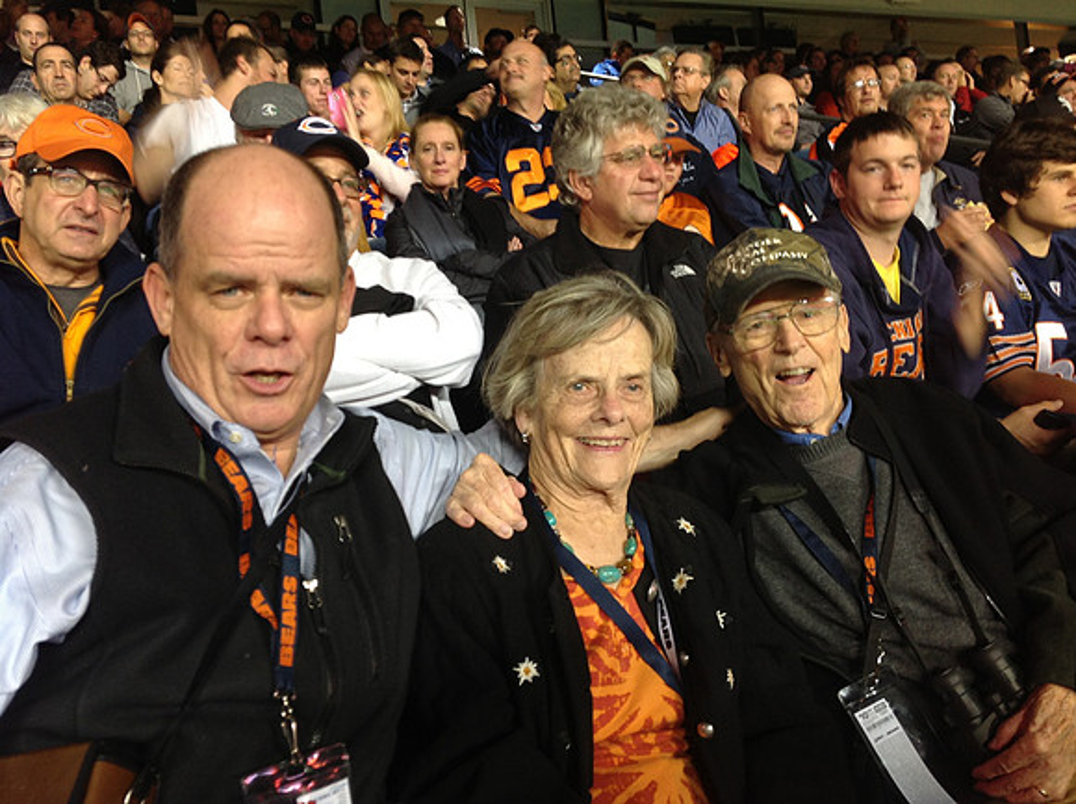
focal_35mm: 35
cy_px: 402
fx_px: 1086
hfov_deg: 52.7
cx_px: 538
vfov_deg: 40.6
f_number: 2.4
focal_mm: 4.28
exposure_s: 1/15
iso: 64
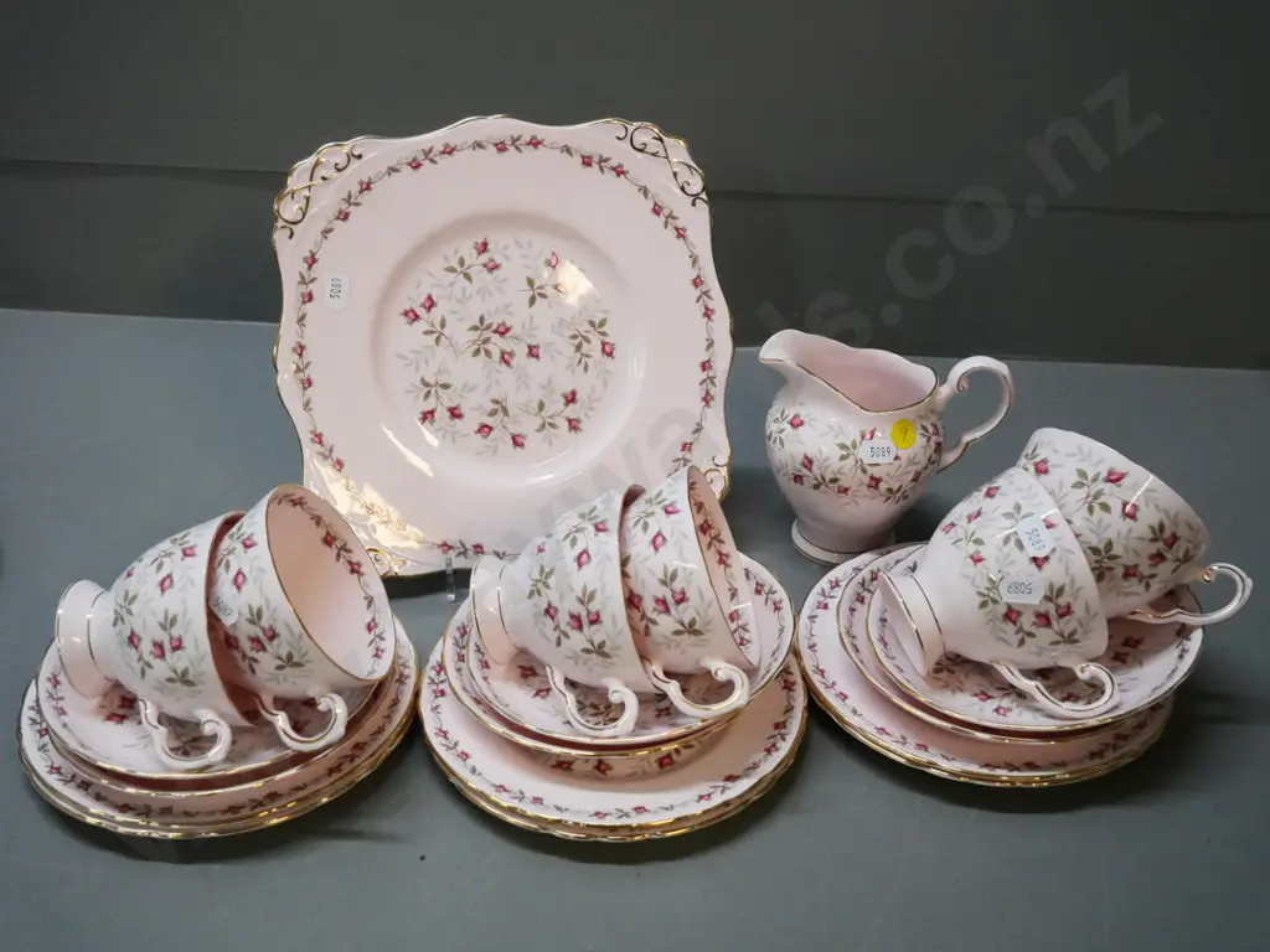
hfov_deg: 51.4
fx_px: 1321
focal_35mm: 36
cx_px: 635
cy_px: 476
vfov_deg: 39.7
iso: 3200
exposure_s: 1/320
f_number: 5.6
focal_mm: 18
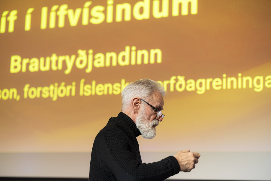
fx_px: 632
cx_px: 136
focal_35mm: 84
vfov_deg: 16.3
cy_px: 90
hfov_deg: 24.2
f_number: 1.6
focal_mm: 56
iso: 640
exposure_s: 1/180
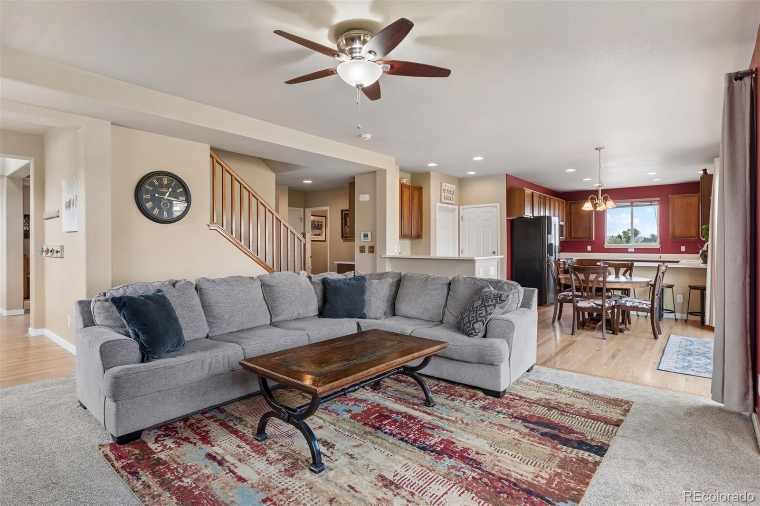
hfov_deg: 86.9
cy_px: 253
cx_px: 380
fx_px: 401
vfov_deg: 64.5
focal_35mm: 19
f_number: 9
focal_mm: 19
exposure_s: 1/15
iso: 400
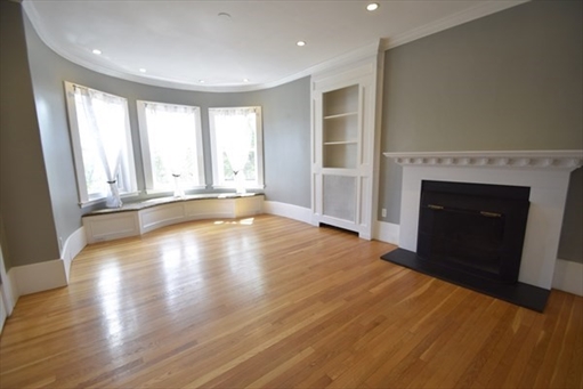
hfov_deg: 100.4
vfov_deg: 77.4
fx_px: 243
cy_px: 194
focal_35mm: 15
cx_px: 292
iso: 400
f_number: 4.5
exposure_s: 1/80
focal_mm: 10
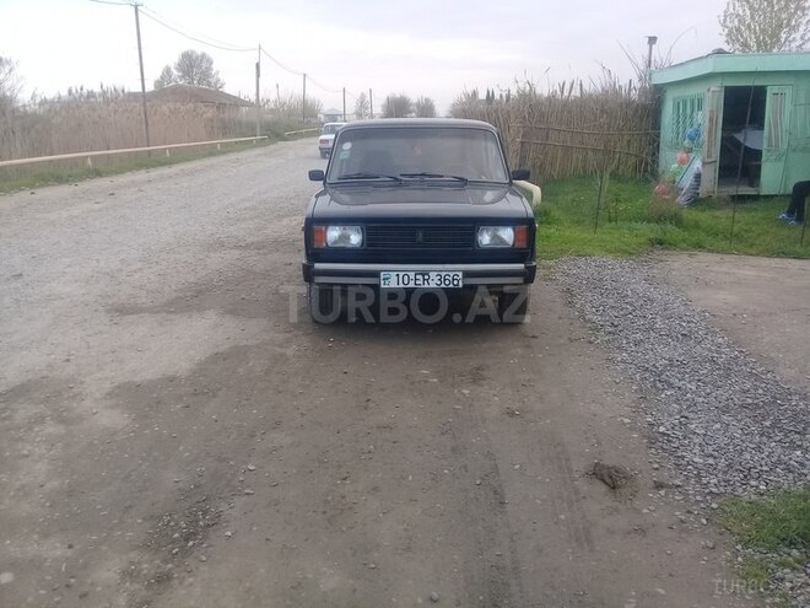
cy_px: 304
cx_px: 405
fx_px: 725
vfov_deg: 45.4
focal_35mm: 31
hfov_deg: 58.4
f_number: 2.2
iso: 50
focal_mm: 3.3
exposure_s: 1/100
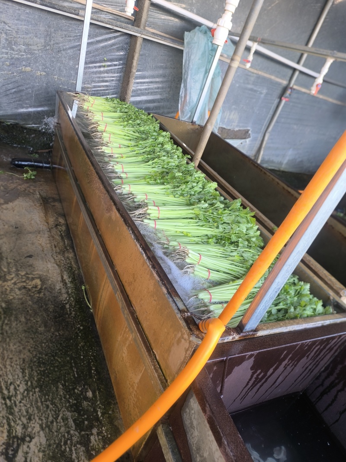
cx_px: 173
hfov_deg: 58.9
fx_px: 307
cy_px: 231
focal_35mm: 23
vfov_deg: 73.9
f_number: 1.65
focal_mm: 6.14
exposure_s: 1/100
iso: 200
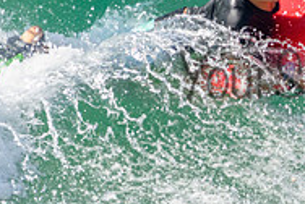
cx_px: 405
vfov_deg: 0.4
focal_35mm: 3392
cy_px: 2
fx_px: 28783
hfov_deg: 0.6
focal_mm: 800
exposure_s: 1/2000
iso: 1400
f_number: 11
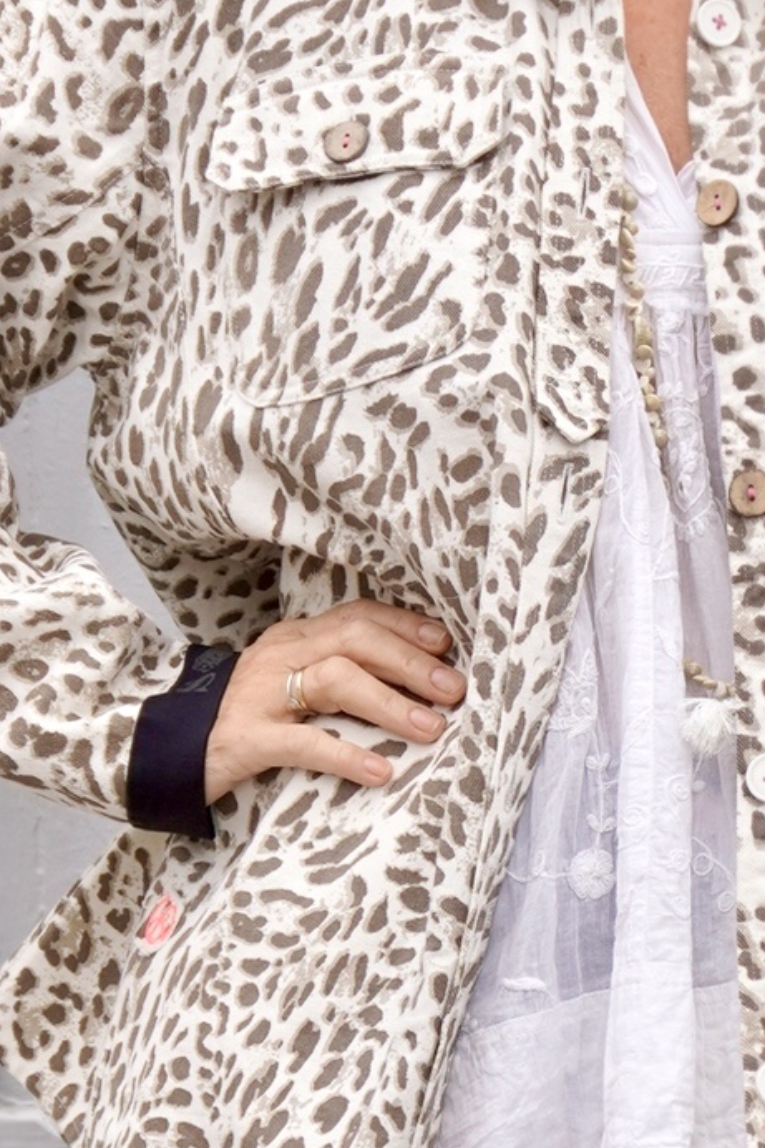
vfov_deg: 13.5
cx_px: 721
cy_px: 1193
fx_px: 4778
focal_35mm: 150
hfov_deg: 9.1
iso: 125
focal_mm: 27
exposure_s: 1/160
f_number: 4.5
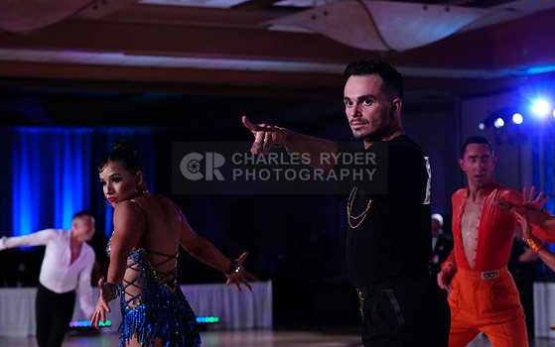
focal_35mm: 111
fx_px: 1680
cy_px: 168
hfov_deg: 18.8
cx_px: 280
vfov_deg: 11.8
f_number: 5.6
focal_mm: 105
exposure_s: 1/500
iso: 4000
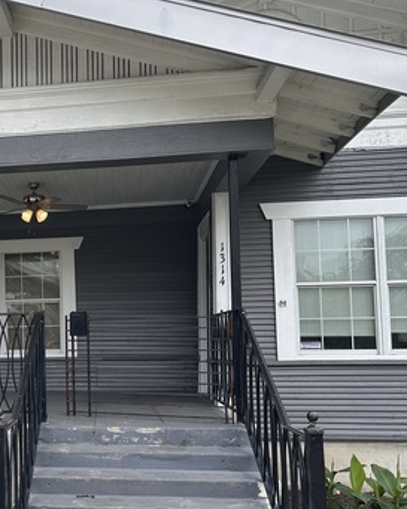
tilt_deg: +4.6
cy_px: 288
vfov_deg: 41.9
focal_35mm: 44
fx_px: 662
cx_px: 4
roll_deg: +1.6
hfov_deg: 31.7
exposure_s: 1/1721
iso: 80
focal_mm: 6.86
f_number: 1.78
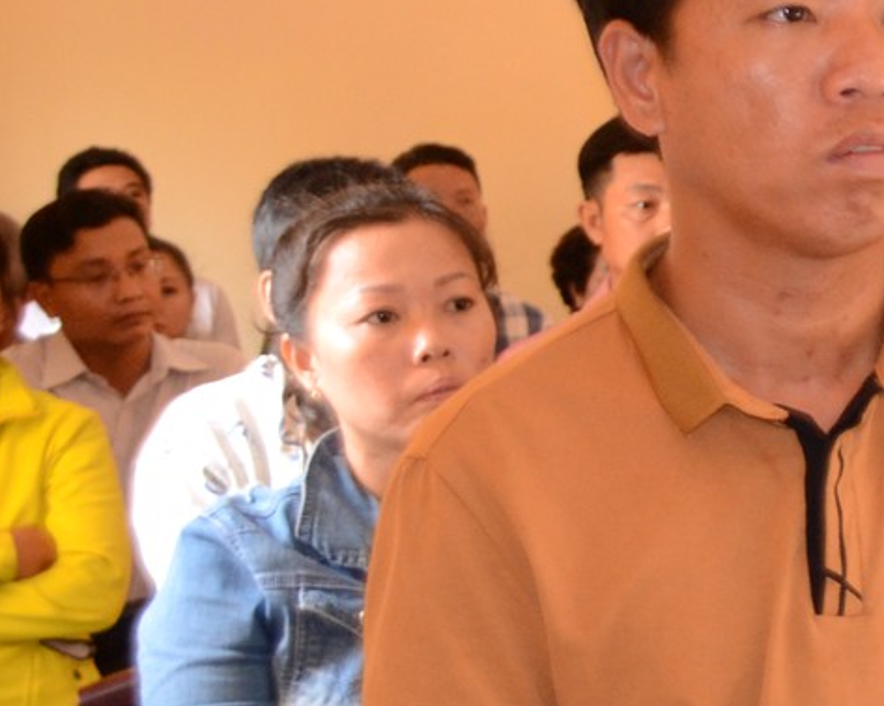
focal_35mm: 131
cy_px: 346
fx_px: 3426
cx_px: 1549
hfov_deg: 13.3
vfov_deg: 11.8
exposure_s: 1/60
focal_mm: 22
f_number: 4.5
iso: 640
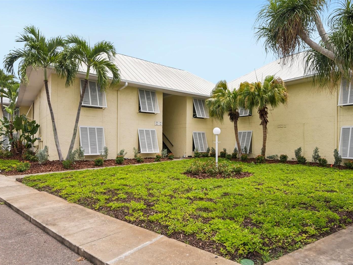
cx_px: 198
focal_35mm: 22
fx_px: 224
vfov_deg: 61.1
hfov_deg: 76.0
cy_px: 134
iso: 400
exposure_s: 1/1600
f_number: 8
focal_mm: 20
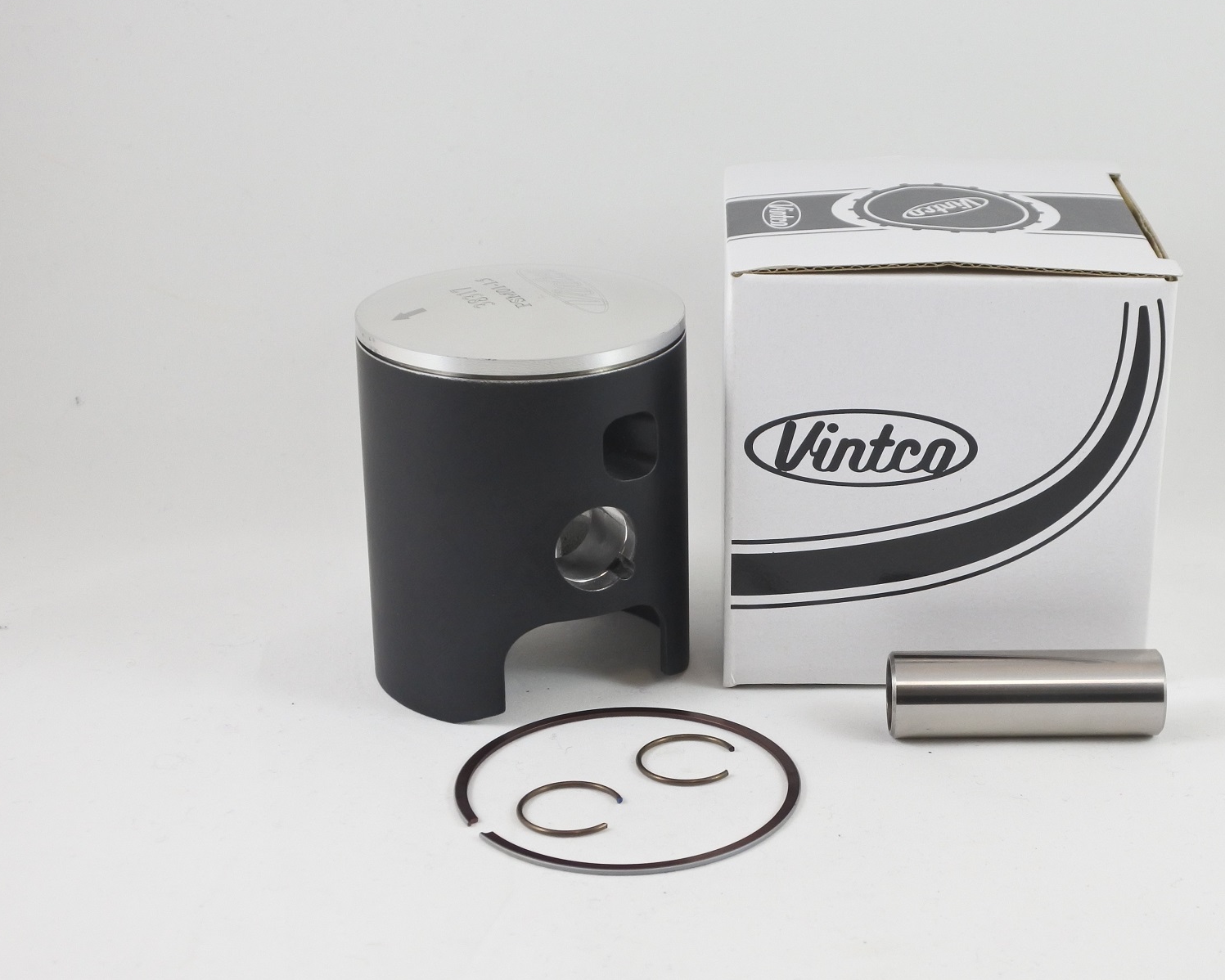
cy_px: 485
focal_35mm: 48
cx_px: 734
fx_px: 1740
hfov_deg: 38.6
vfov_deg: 31.5
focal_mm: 15.7
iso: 450
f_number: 4.2
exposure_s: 1/125
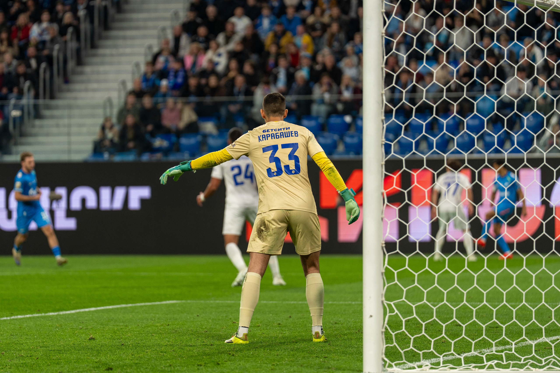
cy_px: 192
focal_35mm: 227
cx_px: 252
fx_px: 3536
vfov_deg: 6.0
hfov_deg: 9.1
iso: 640
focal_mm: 200
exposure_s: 1/1000
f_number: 2.8
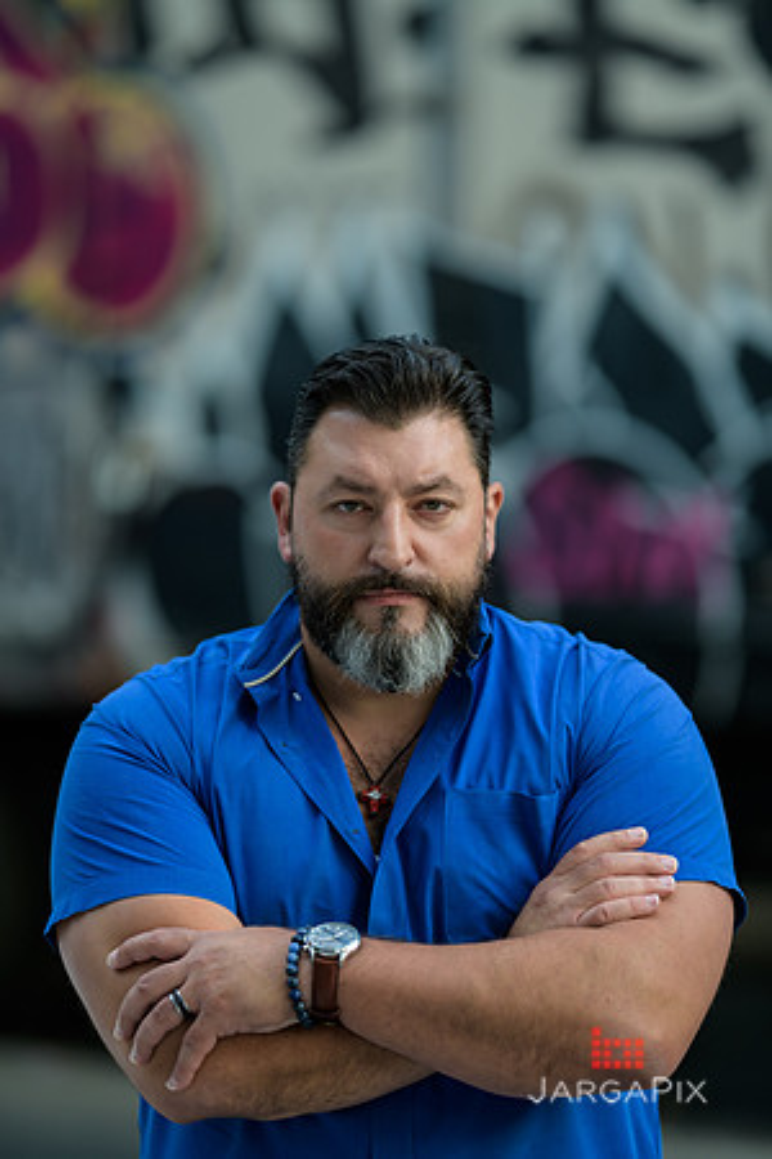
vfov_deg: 15.2
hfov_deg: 10.2
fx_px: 4342
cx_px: 386
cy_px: 580
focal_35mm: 135
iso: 200
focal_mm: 135
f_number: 2
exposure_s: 1/250
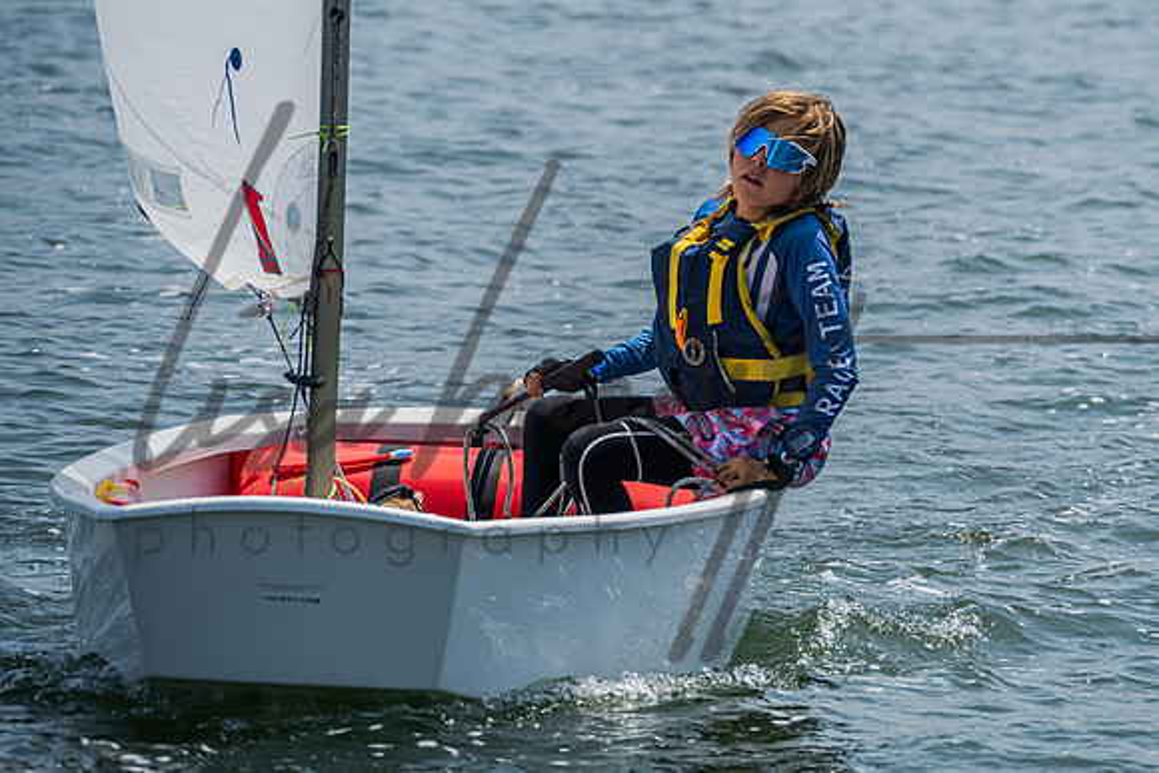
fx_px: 11260
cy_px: 253
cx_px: 779
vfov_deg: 3.9
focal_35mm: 350
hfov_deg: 5.9
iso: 320
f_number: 8
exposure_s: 1/1250
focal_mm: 260
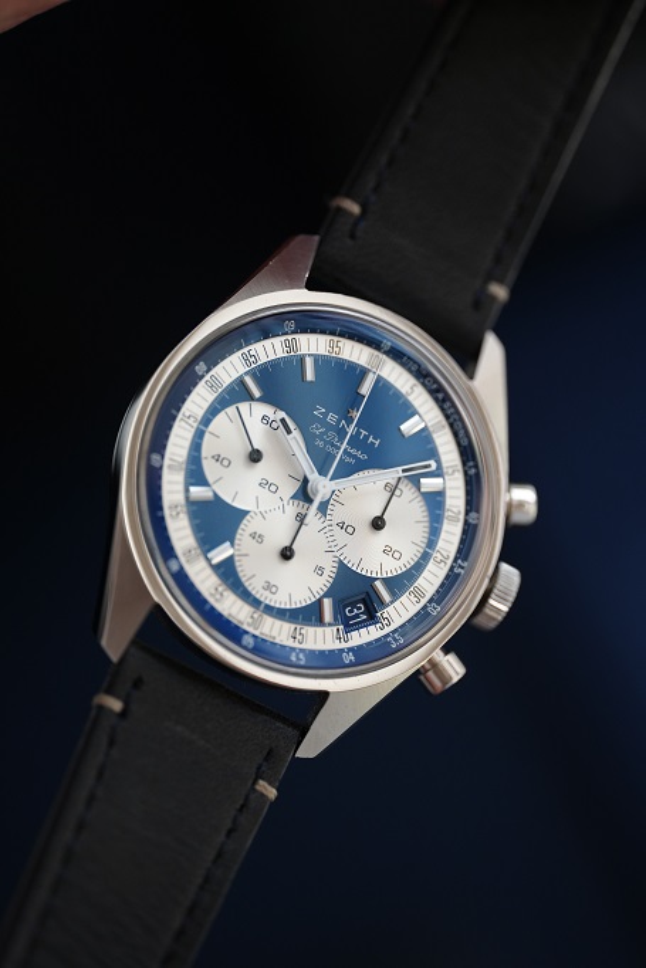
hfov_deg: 13.0
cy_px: 484
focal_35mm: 105
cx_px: 323
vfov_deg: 19.5
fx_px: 2825
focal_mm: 105
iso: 1600
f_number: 2.8
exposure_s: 1/250
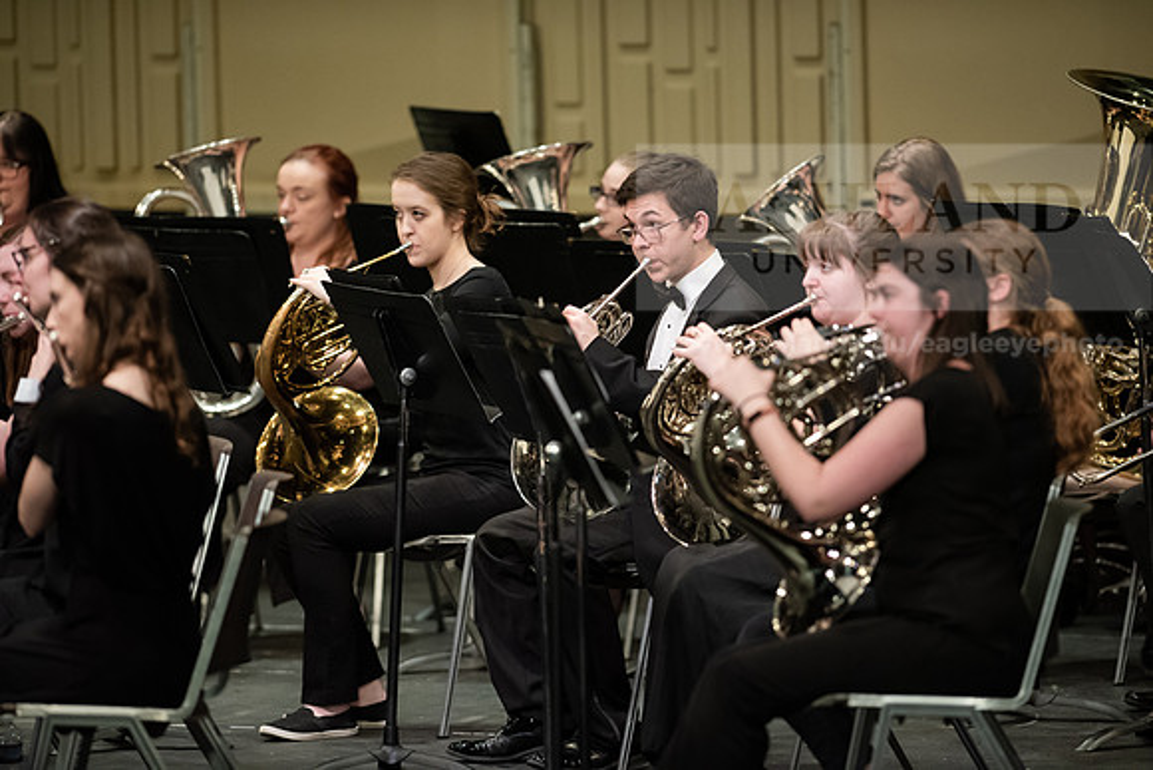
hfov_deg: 6.9
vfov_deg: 4.6
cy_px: 385
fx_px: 9610
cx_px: 576
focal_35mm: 300
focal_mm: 300
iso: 3200
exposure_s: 1/250
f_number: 3.2
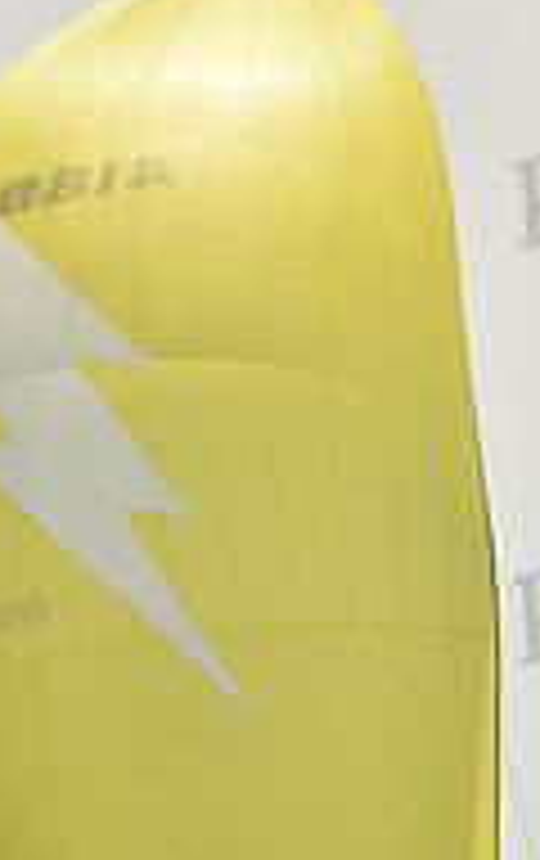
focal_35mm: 303
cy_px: 846
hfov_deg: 4.4
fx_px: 7108
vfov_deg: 6.9
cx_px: 281
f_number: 10
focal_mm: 98
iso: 400
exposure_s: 1/1600
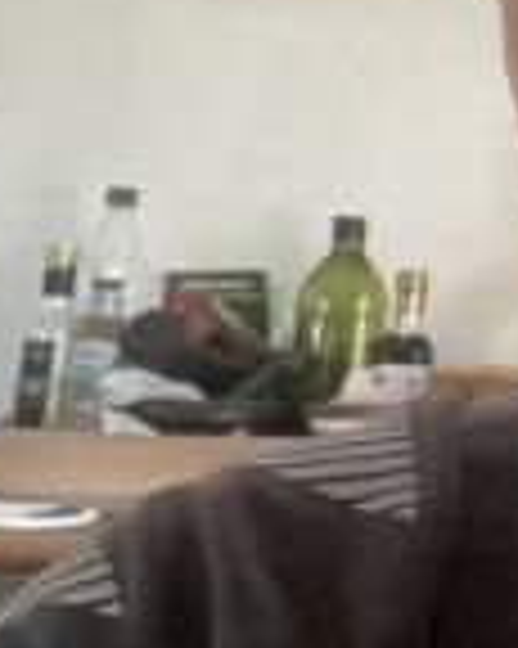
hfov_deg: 11.6
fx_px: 2340
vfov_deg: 15.2
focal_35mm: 122
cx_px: 946
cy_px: -158
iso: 250
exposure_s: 1/50
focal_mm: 2.71
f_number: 2.2
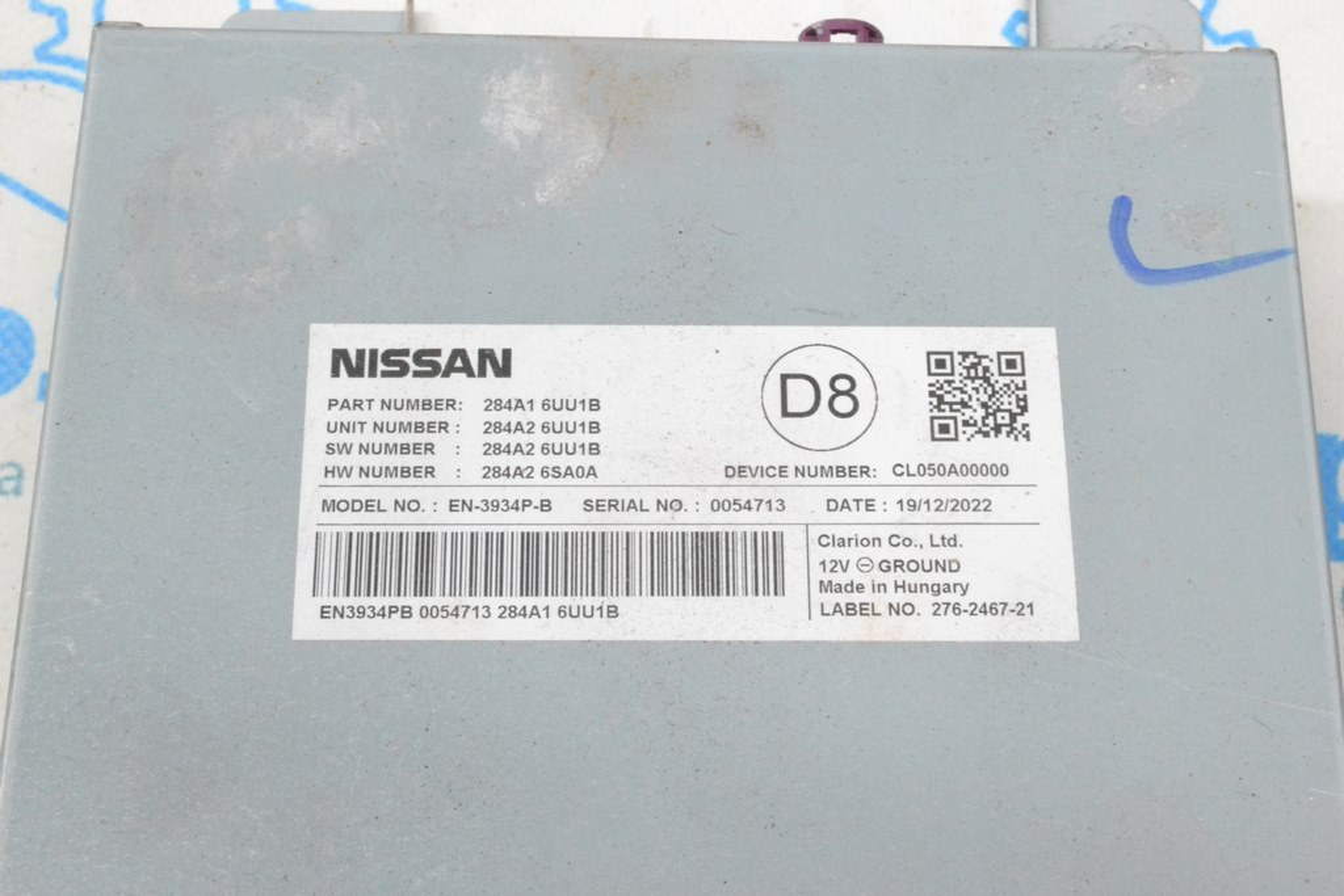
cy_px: 448
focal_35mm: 60
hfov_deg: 33.4
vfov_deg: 22.6
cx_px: 672
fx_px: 2240
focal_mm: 40
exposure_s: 1/50
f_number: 18
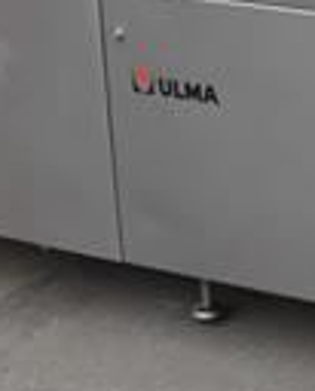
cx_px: 570
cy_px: -55
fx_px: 1579
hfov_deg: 10.7
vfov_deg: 13.8
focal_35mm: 136
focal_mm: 14
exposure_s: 1/200
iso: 160
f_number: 5.6
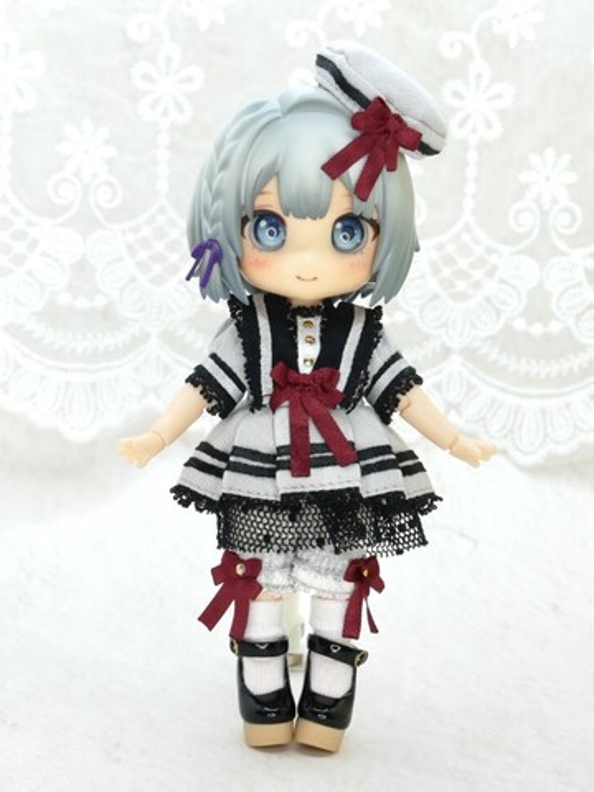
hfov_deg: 41.8
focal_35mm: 34
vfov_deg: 54.0
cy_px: 396
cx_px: 297
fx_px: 778
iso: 200
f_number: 5.6
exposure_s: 1/50
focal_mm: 17
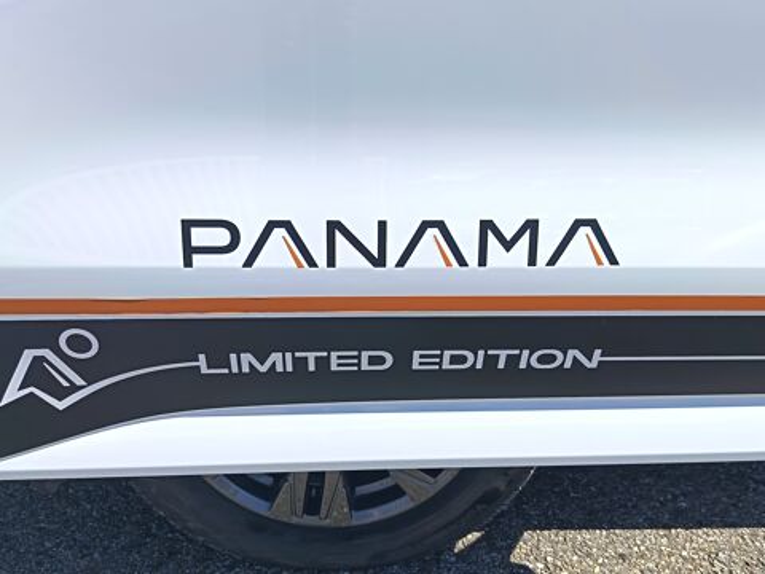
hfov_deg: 55.4
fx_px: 729
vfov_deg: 42.9
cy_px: 287
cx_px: 382
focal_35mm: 33
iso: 101
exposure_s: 1/746
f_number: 1.75
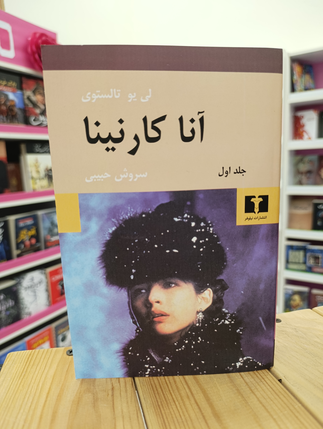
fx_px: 285
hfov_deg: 59.0
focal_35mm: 23
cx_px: 162
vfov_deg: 73.8
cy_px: 214
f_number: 1.65
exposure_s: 1/100
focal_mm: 6.11
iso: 852
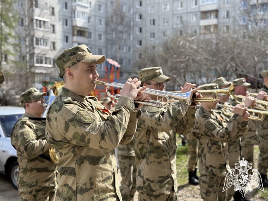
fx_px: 372
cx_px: 134
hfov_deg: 39.7
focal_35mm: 48
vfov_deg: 30.3
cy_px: 100
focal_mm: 6.76
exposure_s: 1/1377
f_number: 1.78
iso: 64
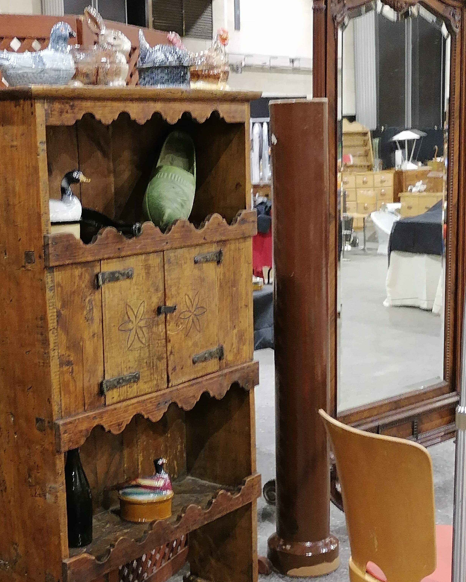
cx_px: 181
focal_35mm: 60
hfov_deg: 25.3
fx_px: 1034
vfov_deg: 31.4
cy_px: 340
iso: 400
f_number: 1.8
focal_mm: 5.4
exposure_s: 1/25
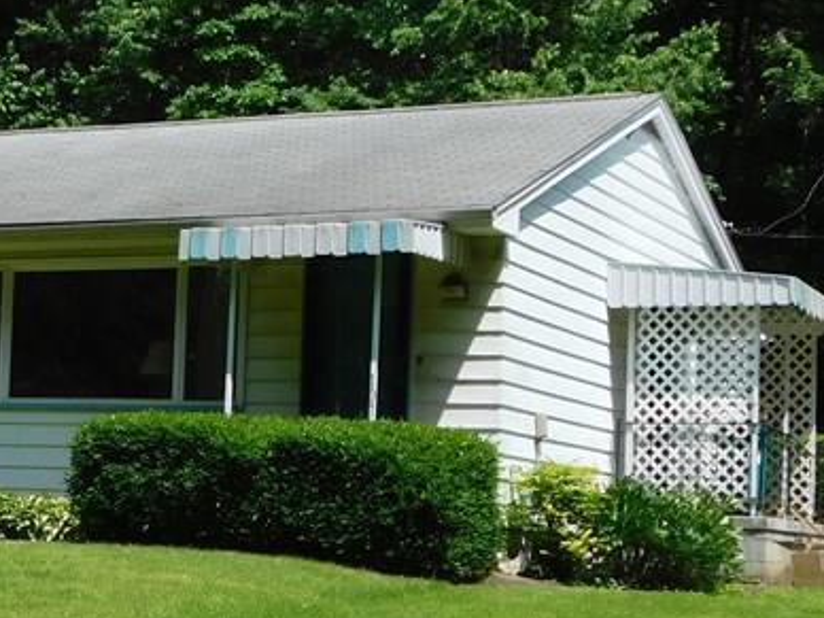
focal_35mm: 95
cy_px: 323
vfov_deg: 15.6
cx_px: 47
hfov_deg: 20.2
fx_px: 2261
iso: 125
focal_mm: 6.3
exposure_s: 1/1000
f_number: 3.5
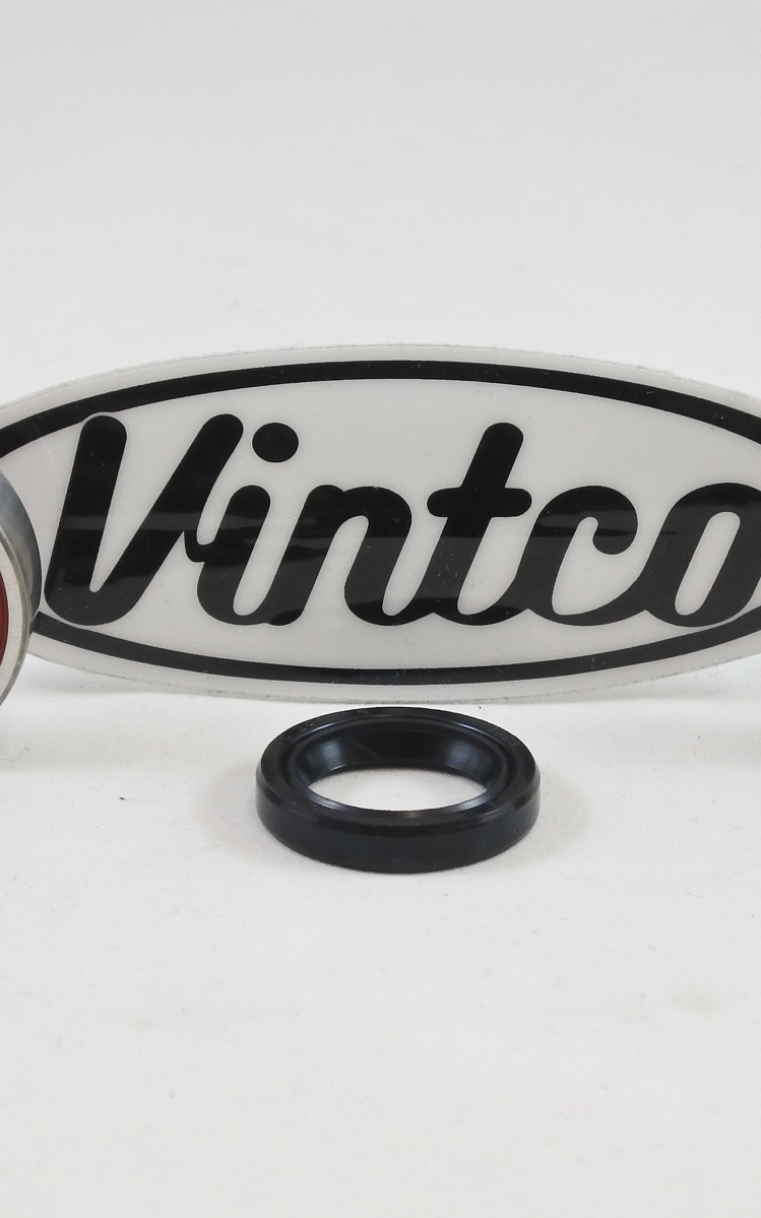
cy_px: 608
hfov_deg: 14.7
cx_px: 409
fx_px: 2954
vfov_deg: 23.3
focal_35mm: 89
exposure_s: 1/125
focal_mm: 21.8
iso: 500
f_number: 4.8
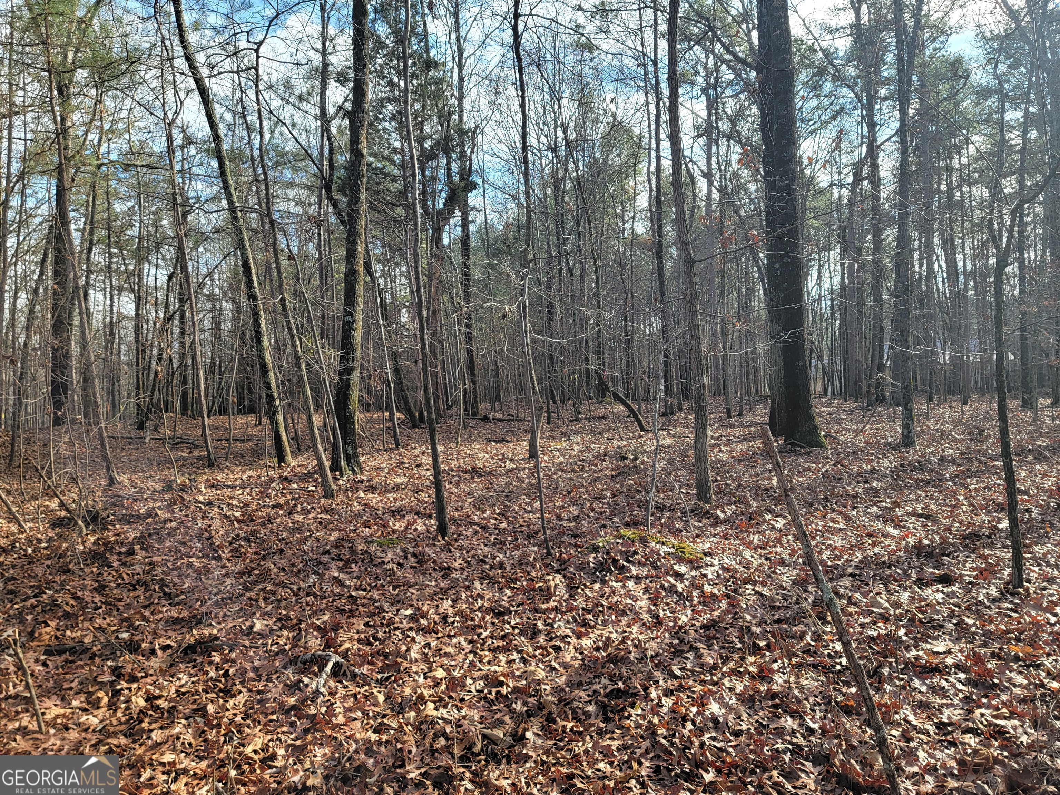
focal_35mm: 24
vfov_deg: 56.8
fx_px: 735
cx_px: 530
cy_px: 398
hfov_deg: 71.6
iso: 16
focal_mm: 6.7
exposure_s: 1/185
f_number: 1.8
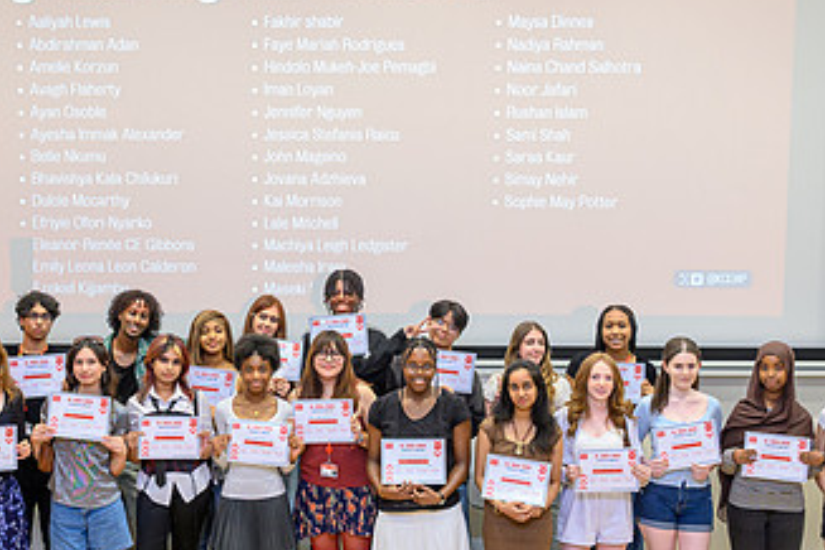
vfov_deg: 21.6
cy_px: 294
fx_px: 1444
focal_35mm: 63
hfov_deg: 31.7
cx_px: 308
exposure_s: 1/200
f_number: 2.8
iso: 2500
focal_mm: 35
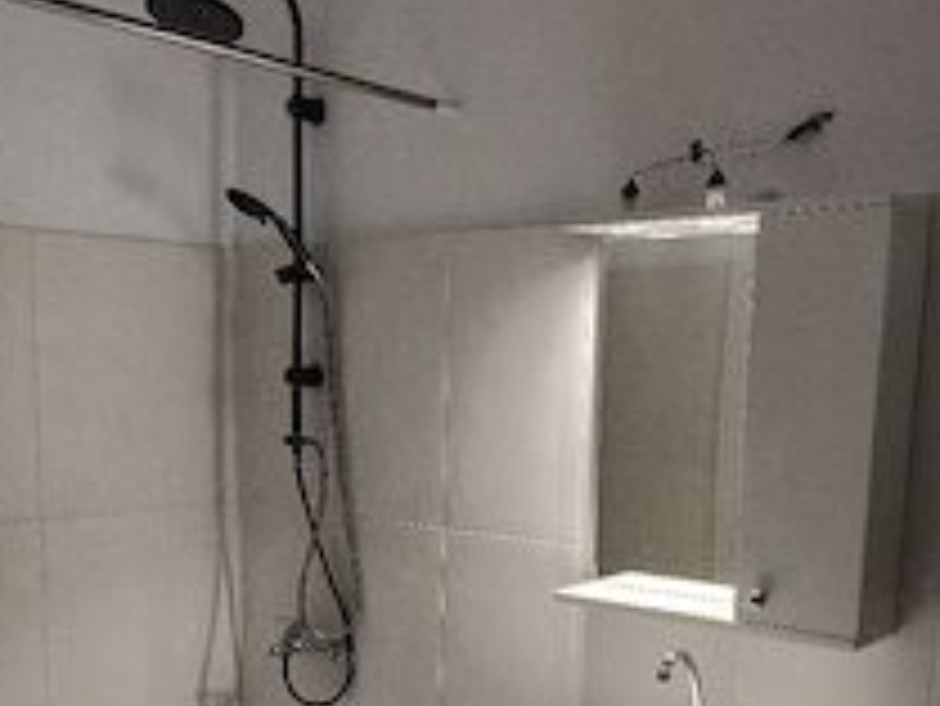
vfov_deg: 31.8
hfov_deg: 42.8
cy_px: 589
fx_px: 1196
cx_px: 391
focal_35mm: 44
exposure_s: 1/100
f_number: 1.88
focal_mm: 5.56
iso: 416
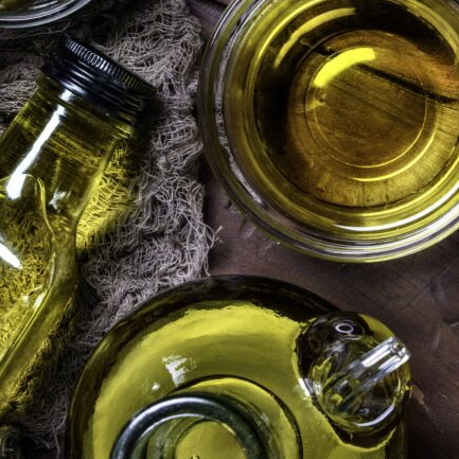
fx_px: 2535
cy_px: 267
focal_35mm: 169
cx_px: 525
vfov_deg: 10.3
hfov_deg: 10.2
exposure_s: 1/125
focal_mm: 84
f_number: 16
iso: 3200
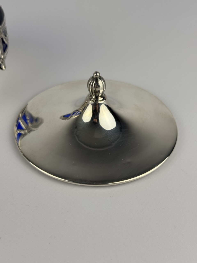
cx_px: 98
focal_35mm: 48
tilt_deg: -40.7
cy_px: 132
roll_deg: -0.7
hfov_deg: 30.3
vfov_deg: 39.7
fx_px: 364
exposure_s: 1/731
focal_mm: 6.76
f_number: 1.78
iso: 64
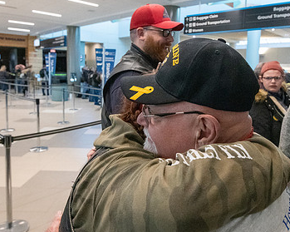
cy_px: 97
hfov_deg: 38.7
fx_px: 412
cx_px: 161
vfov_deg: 31.4
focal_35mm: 48
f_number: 4.5
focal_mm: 24
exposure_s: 1/320
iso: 10000
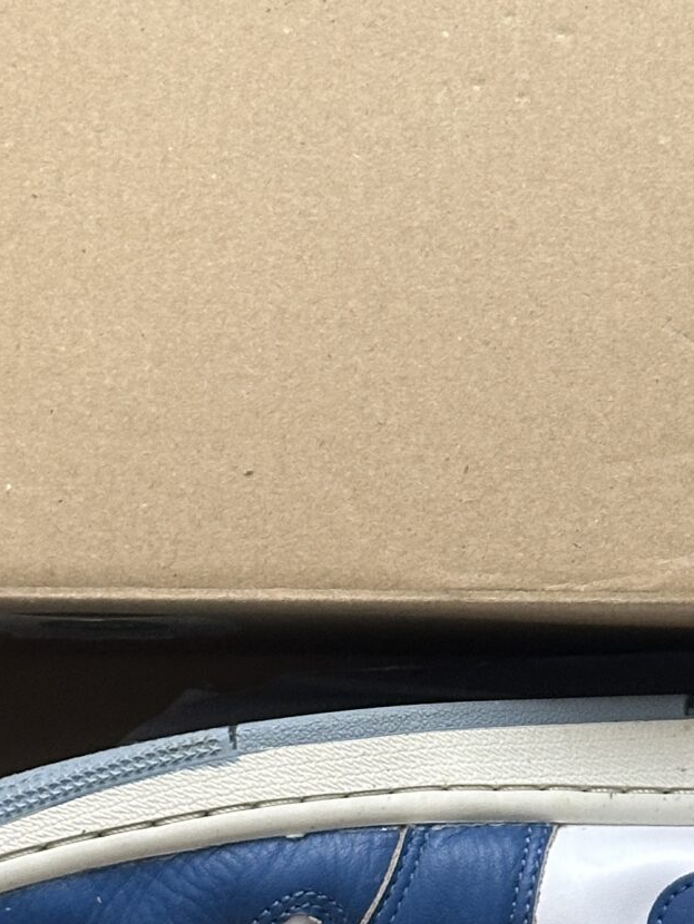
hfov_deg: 10.0
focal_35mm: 148
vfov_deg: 13.3
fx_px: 3954
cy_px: 588
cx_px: 530
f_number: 1.78
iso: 250
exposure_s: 1/51
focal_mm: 6.86
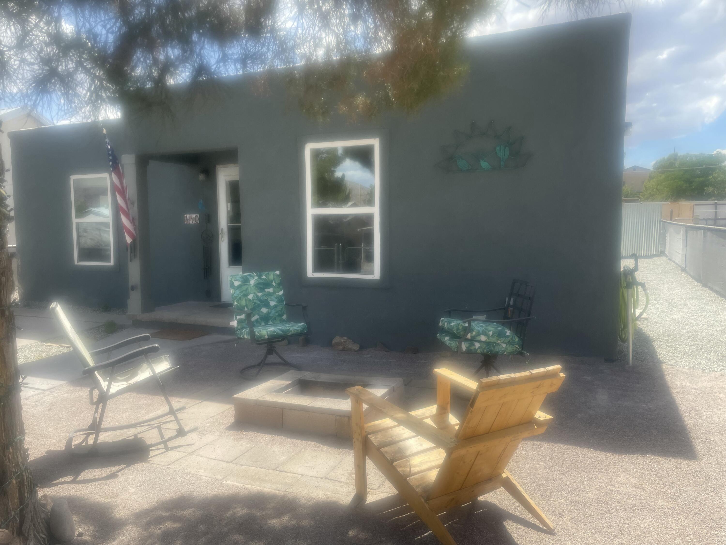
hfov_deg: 67.3
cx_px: 363
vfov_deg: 53.1
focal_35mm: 26
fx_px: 545
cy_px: 272
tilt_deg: -4.6
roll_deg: +0.5
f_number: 1.6
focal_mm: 4.2
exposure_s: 1/1531
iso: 32
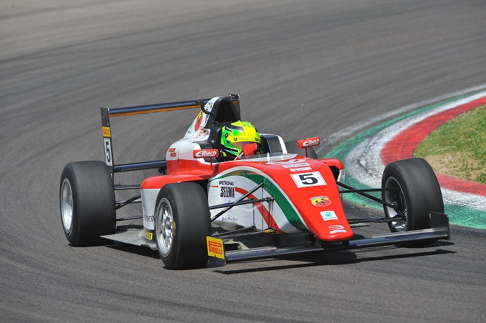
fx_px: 5395
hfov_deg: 5.2
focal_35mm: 400
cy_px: 162
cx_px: 243
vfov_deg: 3.4
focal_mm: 400
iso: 250
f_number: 8
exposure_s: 1/1000
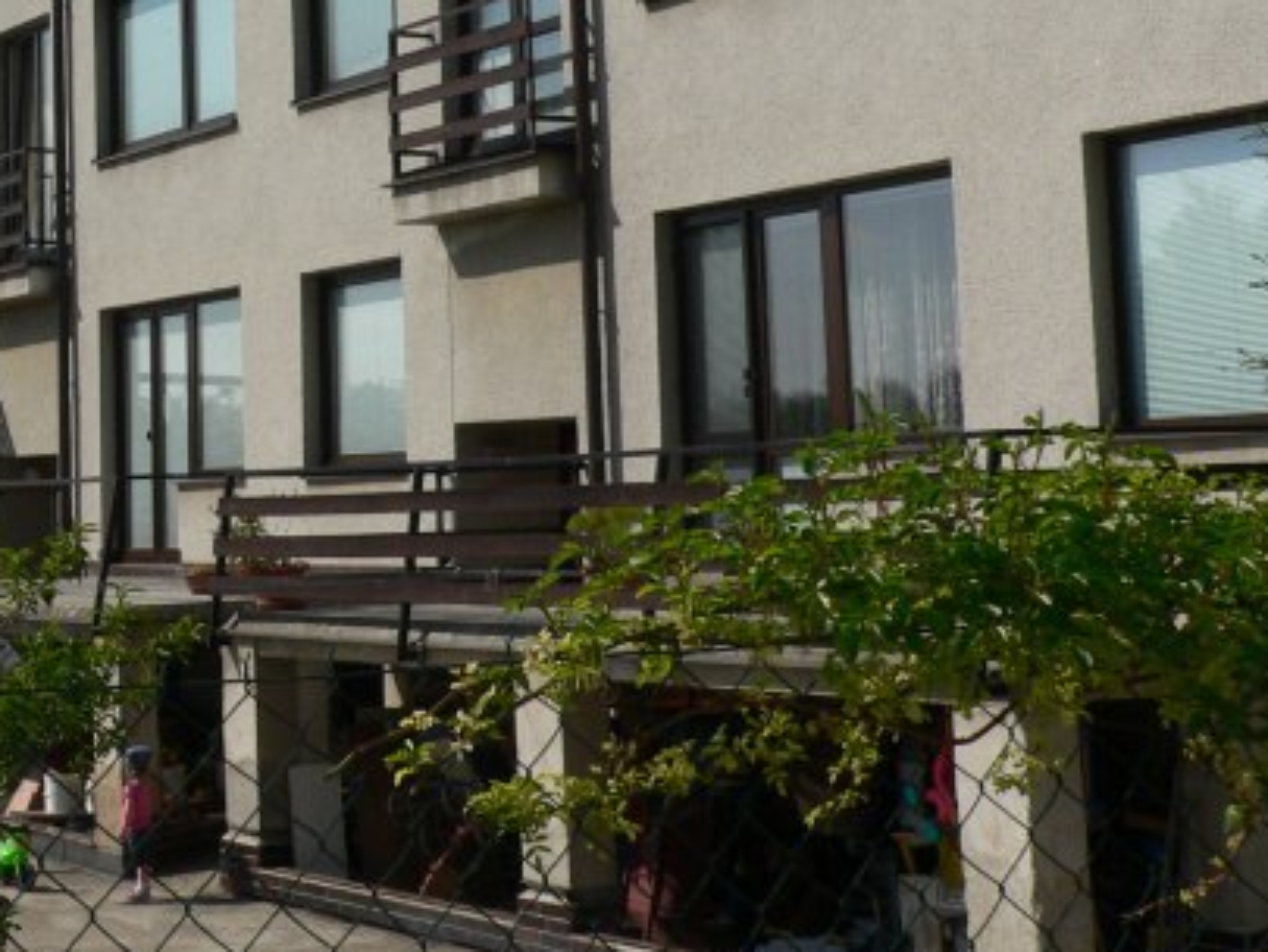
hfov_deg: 24.9
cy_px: 85
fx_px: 2748
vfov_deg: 19.3
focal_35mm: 75
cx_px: 38
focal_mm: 6.4
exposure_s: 1/640
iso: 80
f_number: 5.6
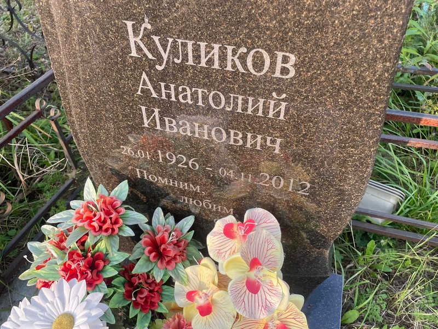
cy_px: 164
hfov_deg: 67.3
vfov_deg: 53.1
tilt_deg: -41.8
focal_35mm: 26
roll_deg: +0.6
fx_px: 329
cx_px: 219
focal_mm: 4.2
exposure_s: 1/374
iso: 32
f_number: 1.6
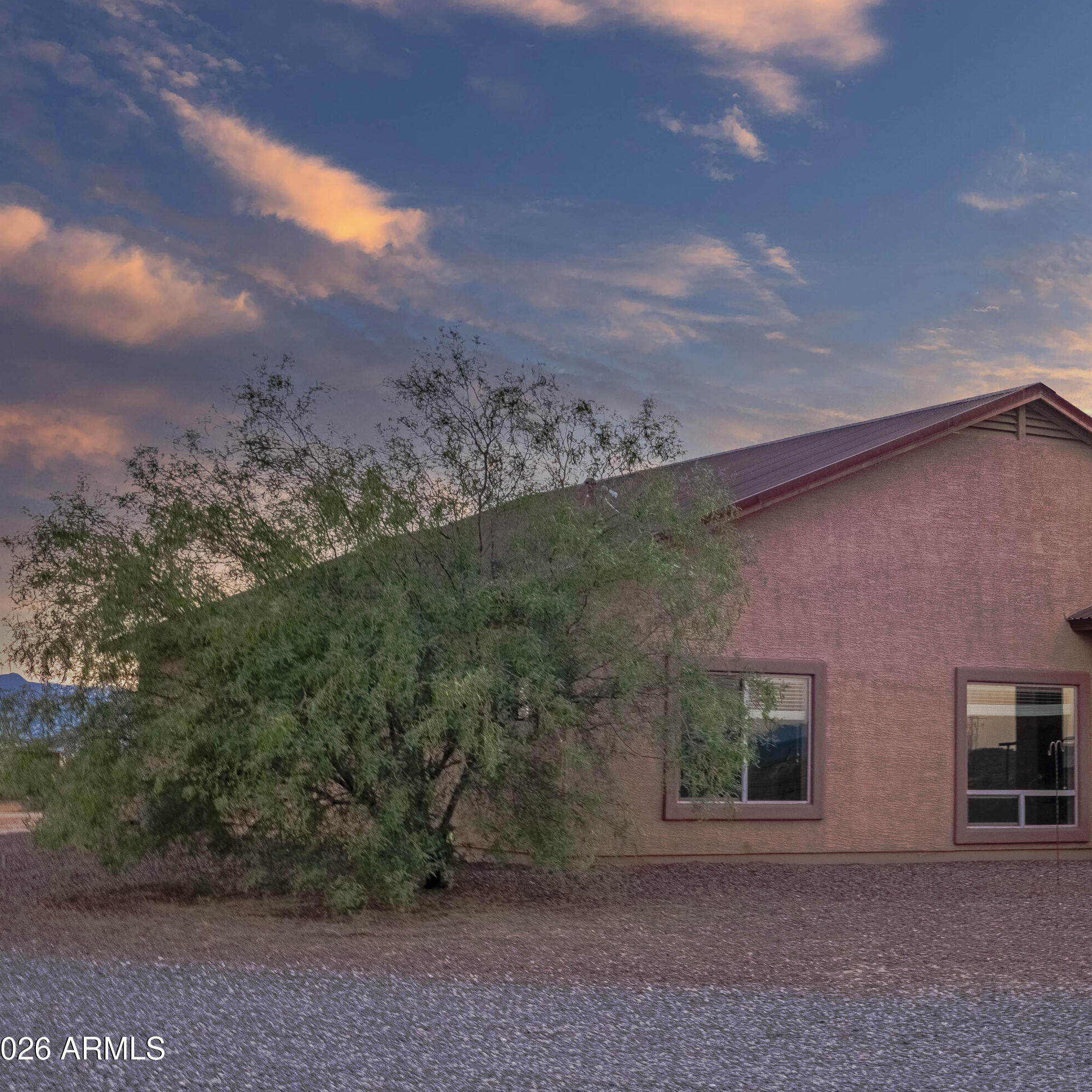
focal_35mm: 58
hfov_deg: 29.1
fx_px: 2070
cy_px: 547
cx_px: 808
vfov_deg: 29.6
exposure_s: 1/4000
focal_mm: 30
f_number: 5.6
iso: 1000
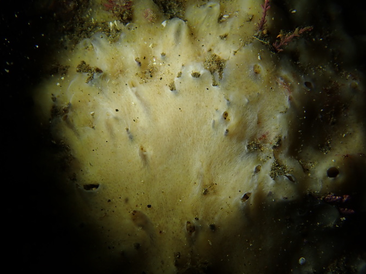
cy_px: 141
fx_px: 328
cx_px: 177
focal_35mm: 31
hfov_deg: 58.3
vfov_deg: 45.5
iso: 100
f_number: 9
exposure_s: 1/320
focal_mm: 5.5
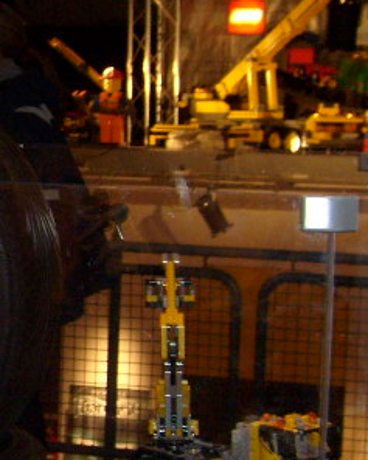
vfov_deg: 16.2
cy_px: 143
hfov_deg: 12.3
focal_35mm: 118
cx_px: -224
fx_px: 1606
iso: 100
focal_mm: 5.8
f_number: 2.8
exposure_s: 1/45
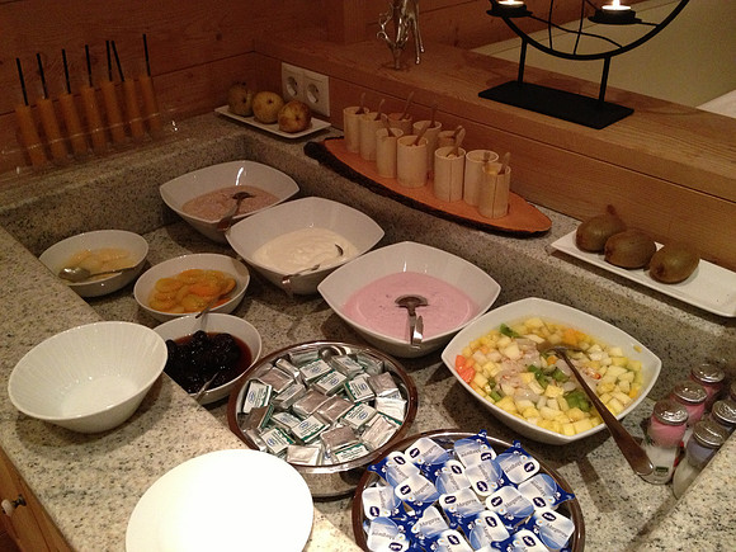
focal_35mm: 35
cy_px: 276
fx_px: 744
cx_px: 368
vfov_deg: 40.7
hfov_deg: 52.6
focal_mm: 4.28
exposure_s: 1/17
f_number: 2.4
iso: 400
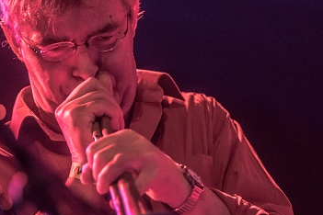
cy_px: 117
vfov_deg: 6.1
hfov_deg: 9.1
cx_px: 168
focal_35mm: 226
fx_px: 2028
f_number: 2.8
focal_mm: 110
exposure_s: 1/60
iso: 4000
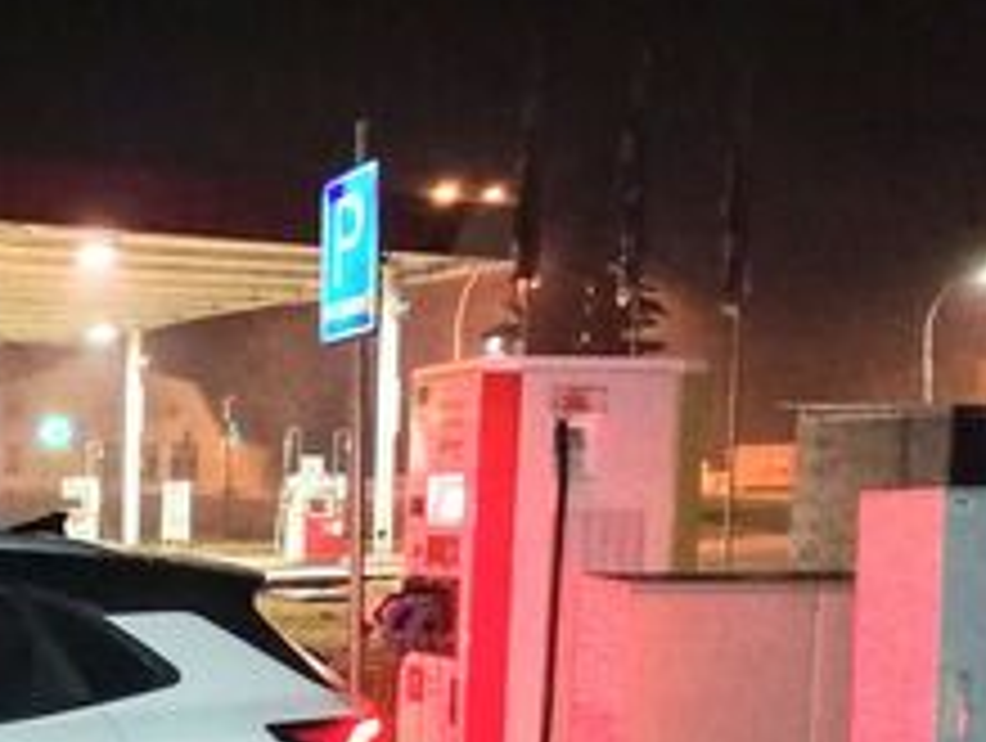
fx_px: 1826
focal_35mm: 64
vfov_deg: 22.3
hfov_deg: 27.4
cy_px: 697
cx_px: -131
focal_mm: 5.3
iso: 2000
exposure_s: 1/20
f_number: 1.8
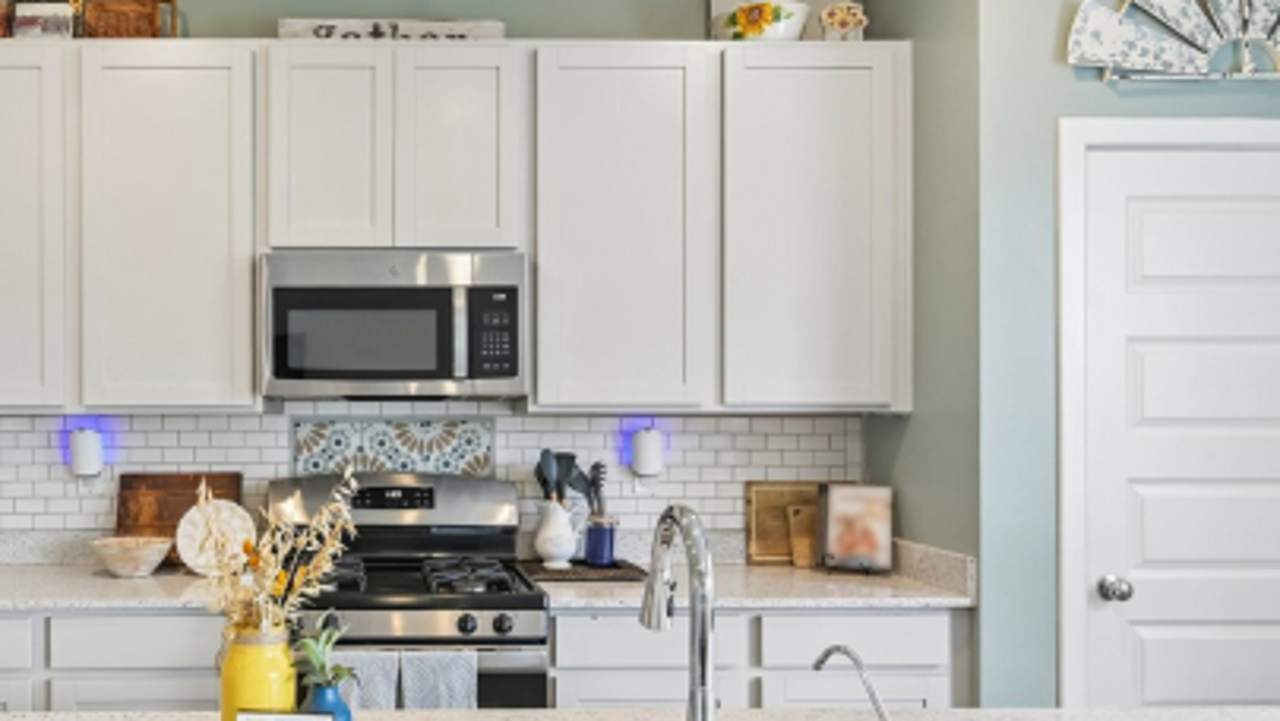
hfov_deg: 60.7
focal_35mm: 31
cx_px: 398
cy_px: 370
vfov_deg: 37.8
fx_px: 1052
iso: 360
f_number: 8
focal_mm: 16
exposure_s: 1/15
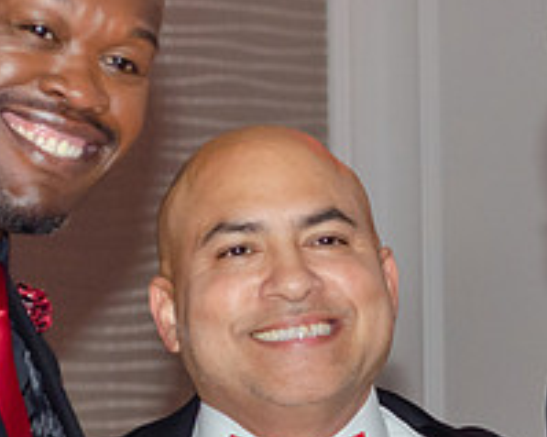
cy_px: 363
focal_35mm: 225
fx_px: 3641
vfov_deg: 6.9
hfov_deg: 8.6
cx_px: 401
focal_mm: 55
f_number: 5.6
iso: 2500
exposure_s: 1/60
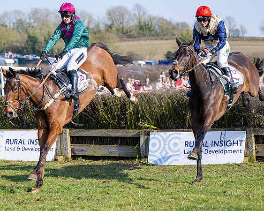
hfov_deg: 16.3
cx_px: 115
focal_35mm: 118
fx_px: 924
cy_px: 106
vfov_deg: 13.0
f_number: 2.8
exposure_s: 1/1250
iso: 100
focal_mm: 70
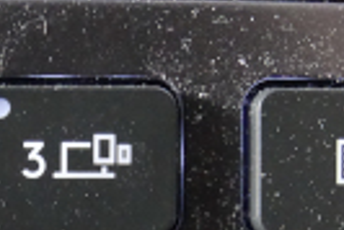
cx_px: -13
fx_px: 1234
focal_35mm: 129
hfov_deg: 15.5
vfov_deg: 10.3
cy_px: 335
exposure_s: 1/20
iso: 6400
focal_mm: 15.73
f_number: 7.1
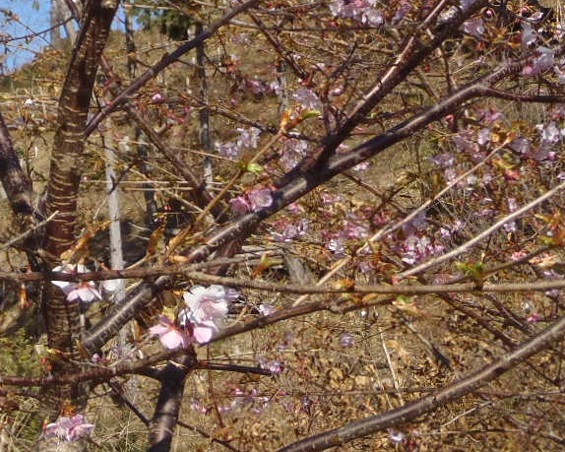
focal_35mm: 117
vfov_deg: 12.8
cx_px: -181
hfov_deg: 15.6
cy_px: -93
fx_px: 1956
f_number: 4.8
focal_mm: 7.73
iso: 80
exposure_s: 1/400
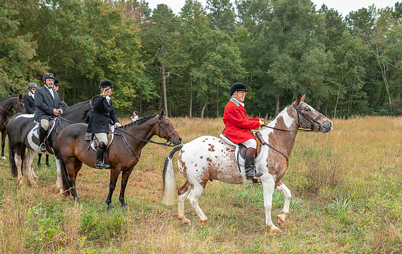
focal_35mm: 42
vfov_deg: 30.7
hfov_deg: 46.8
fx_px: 463
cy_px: 149
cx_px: 224
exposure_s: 1/500
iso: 560
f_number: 3.5
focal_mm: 35
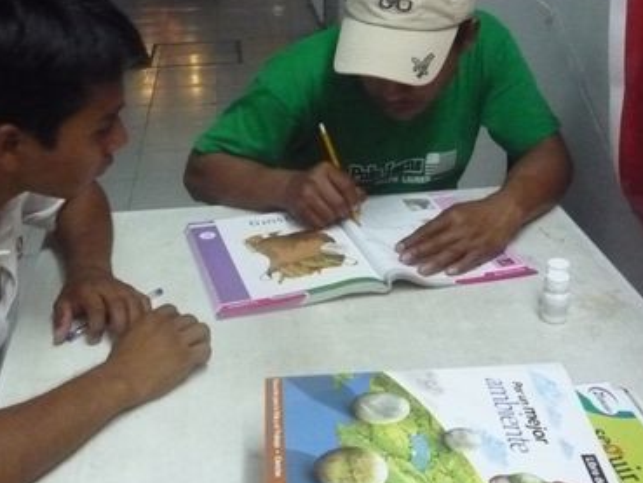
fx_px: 966
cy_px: 239
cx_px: 258
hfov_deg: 36.7
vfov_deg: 28.0
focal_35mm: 52
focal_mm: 5.2
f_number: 3.3
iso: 800
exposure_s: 1/30
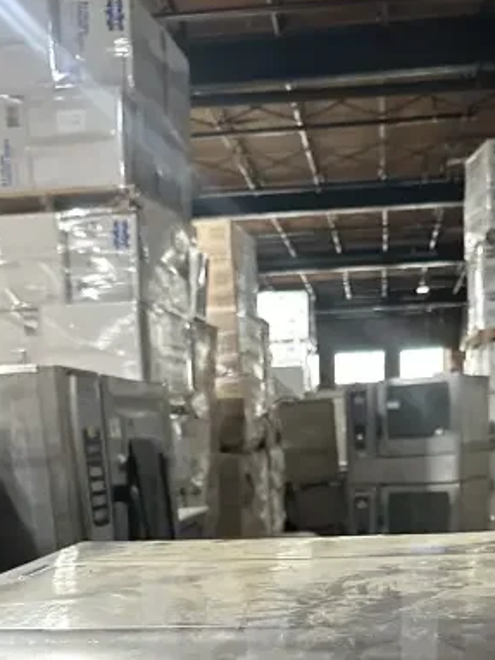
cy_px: 692
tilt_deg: -11.3
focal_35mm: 51
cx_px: 288
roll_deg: +2.1
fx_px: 973
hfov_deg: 28.5
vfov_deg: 33.6
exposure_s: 1/60
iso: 640
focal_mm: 6.86
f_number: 1.78
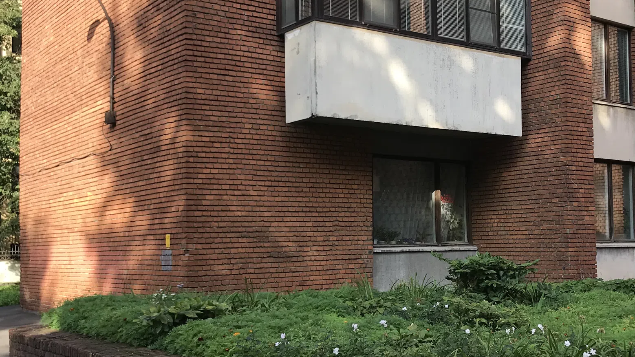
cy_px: 213
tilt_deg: +4.3
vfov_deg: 25.4
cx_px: 421
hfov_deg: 43.2
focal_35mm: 47
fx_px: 791
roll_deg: +2.4
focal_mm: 3.99
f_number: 1.8
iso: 20
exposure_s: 1/429
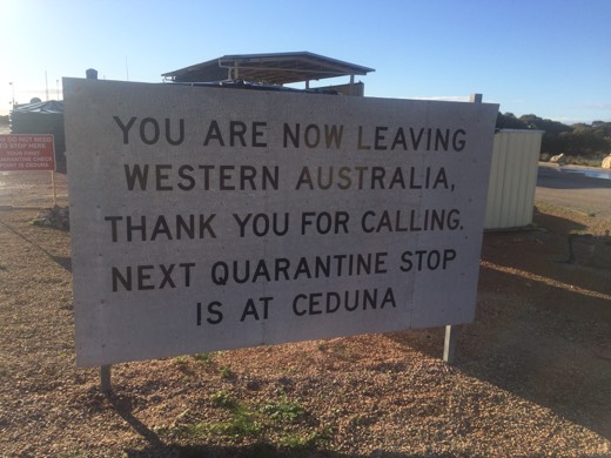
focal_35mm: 29
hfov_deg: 61.7
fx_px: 512
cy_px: 229
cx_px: 306
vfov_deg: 48.2
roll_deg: -0.1
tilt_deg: -10.6
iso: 32
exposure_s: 1/1786
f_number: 2.2
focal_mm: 4.15
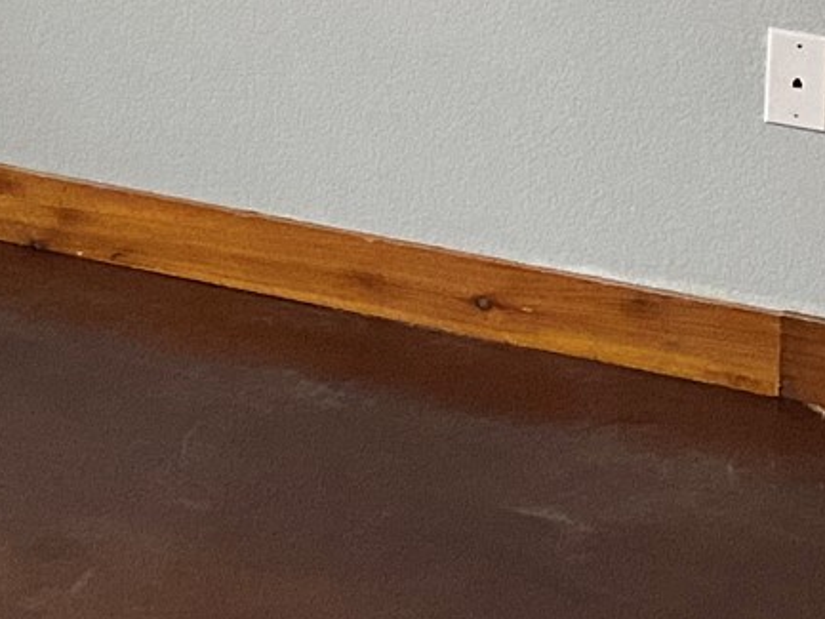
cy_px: -686
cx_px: -450
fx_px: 2932
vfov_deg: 10.8
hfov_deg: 14.8
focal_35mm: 123
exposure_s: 1/60
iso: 500
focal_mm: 4.25
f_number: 1.8
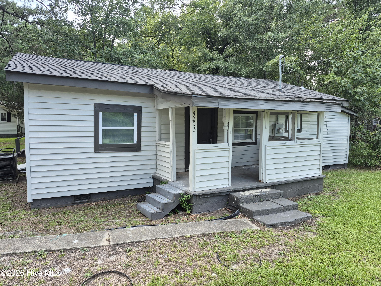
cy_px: 143
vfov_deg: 58.9
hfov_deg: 73.9
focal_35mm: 23
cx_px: 190
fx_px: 253
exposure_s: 1/180
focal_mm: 5.4
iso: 32
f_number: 1.8
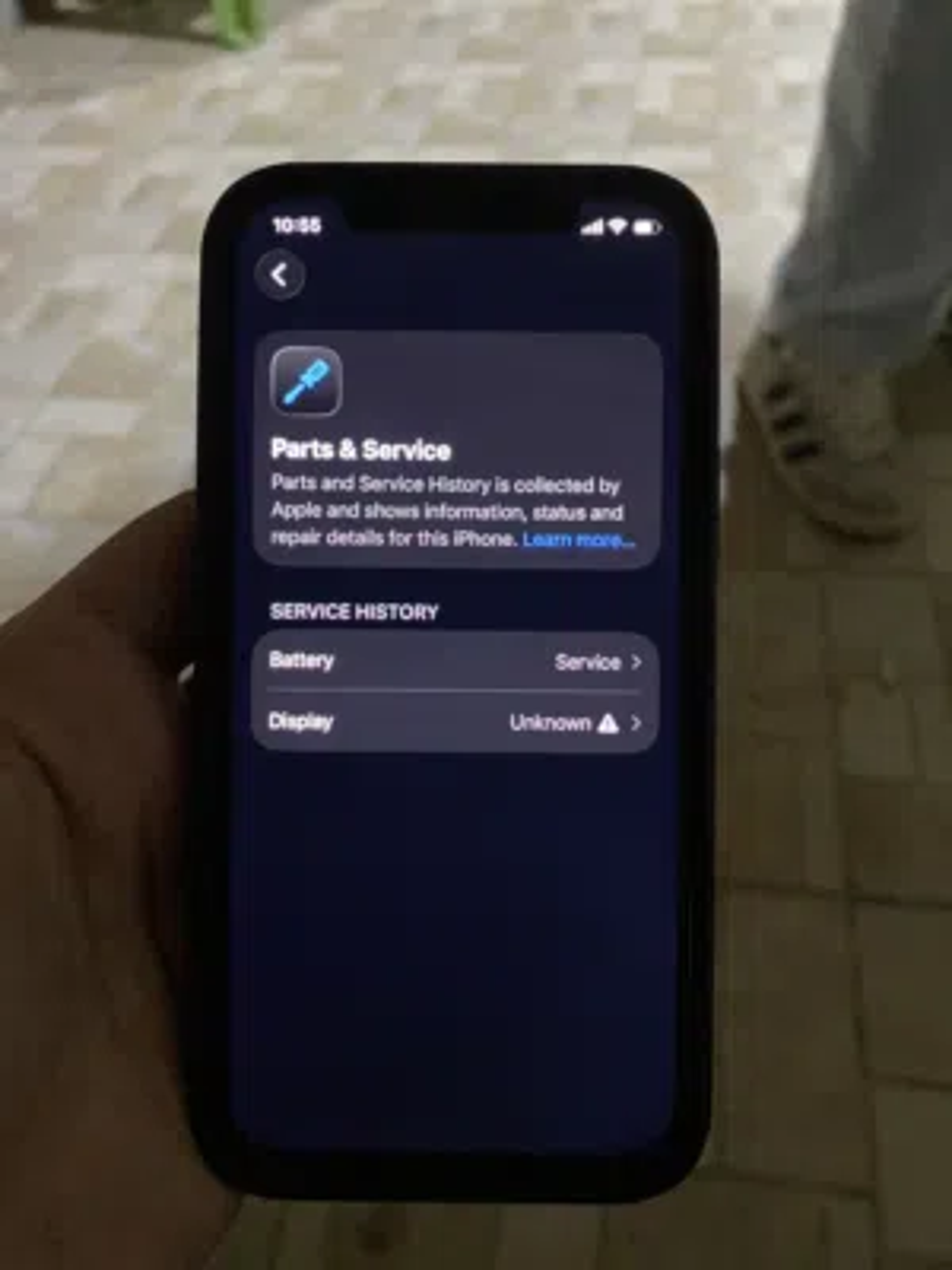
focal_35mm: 26
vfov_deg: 67.3
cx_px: 476
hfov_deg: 53.1
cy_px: 635
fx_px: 953
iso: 1000
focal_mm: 4.25
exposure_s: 1/30
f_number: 1.8
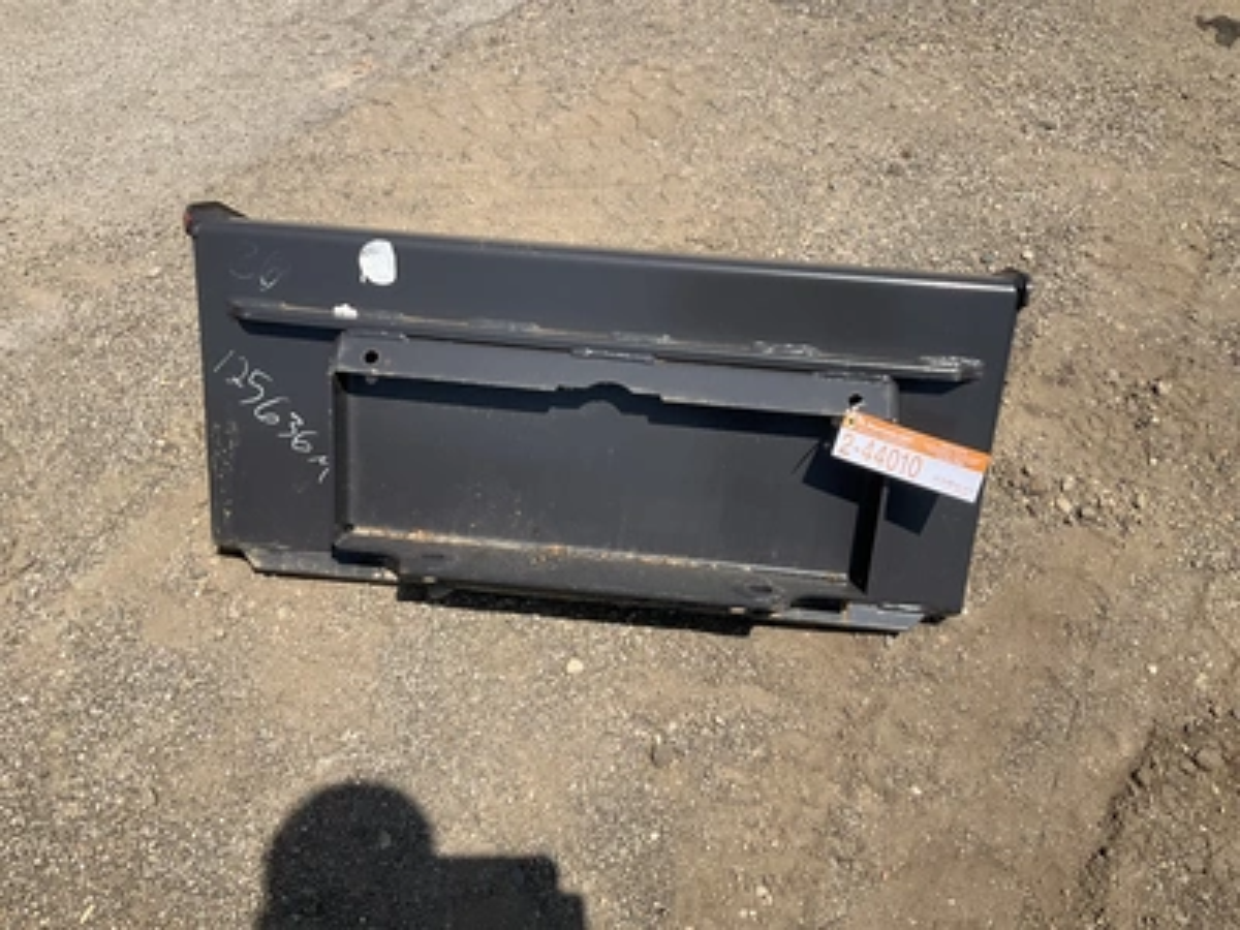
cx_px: 620
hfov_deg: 61.7
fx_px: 1039
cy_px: 465
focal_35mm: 29
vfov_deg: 48.2
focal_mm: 3
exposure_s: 1/1984
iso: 25
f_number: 1.8
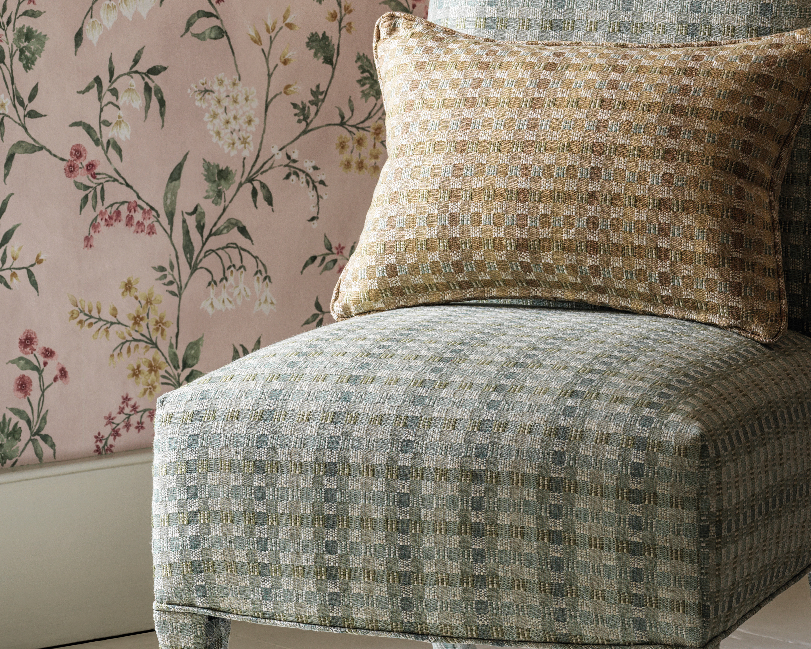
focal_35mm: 207
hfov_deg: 9.3
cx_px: 389
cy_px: 18
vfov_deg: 7.4
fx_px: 4969
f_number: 11
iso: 100
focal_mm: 120
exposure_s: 1/4
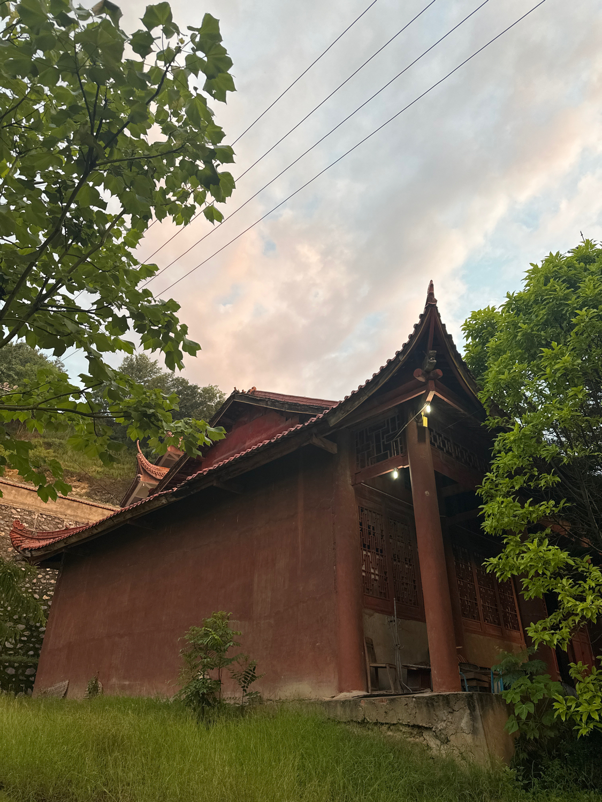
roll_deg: -0.6
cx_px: 301
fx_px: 557
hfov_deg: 56.8
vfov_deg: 71.6
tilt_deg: +30.4
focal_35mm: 24
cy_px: 401
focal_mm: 6.86
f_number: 1.78
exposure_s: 1/121
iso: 100
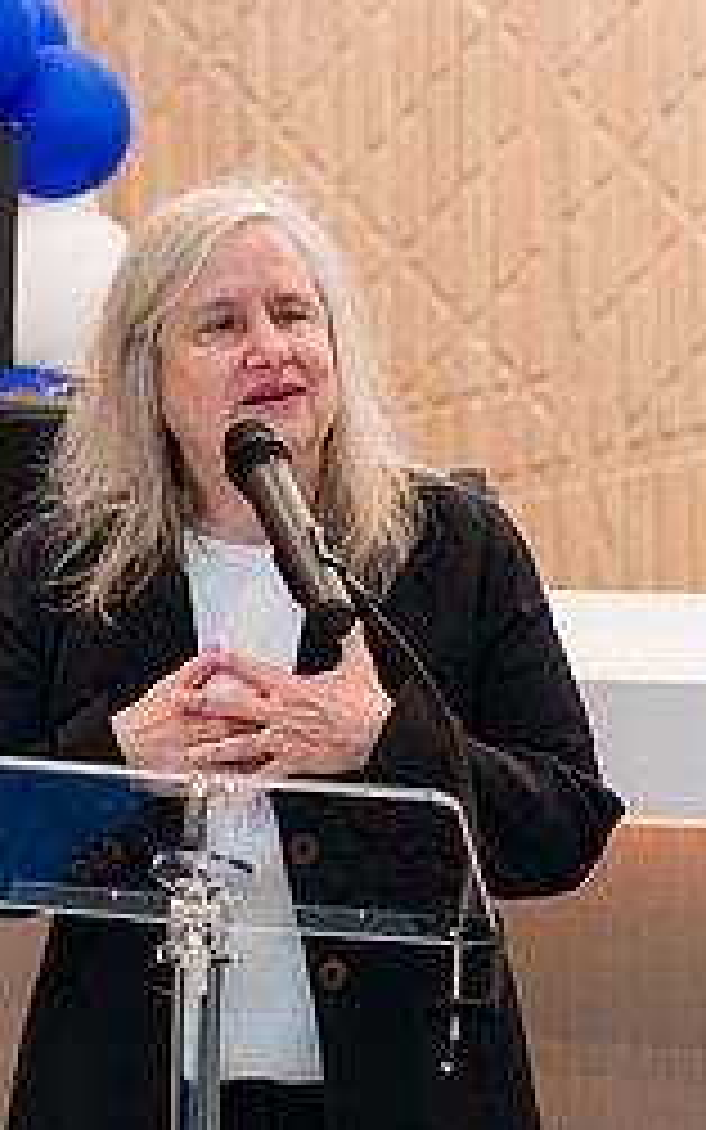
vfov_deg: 16.9
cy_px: 427
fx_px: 3784
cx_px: 492
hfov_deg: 10.6
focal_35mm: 123
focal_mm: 51
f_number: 3.2
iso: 400
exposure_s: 1/200
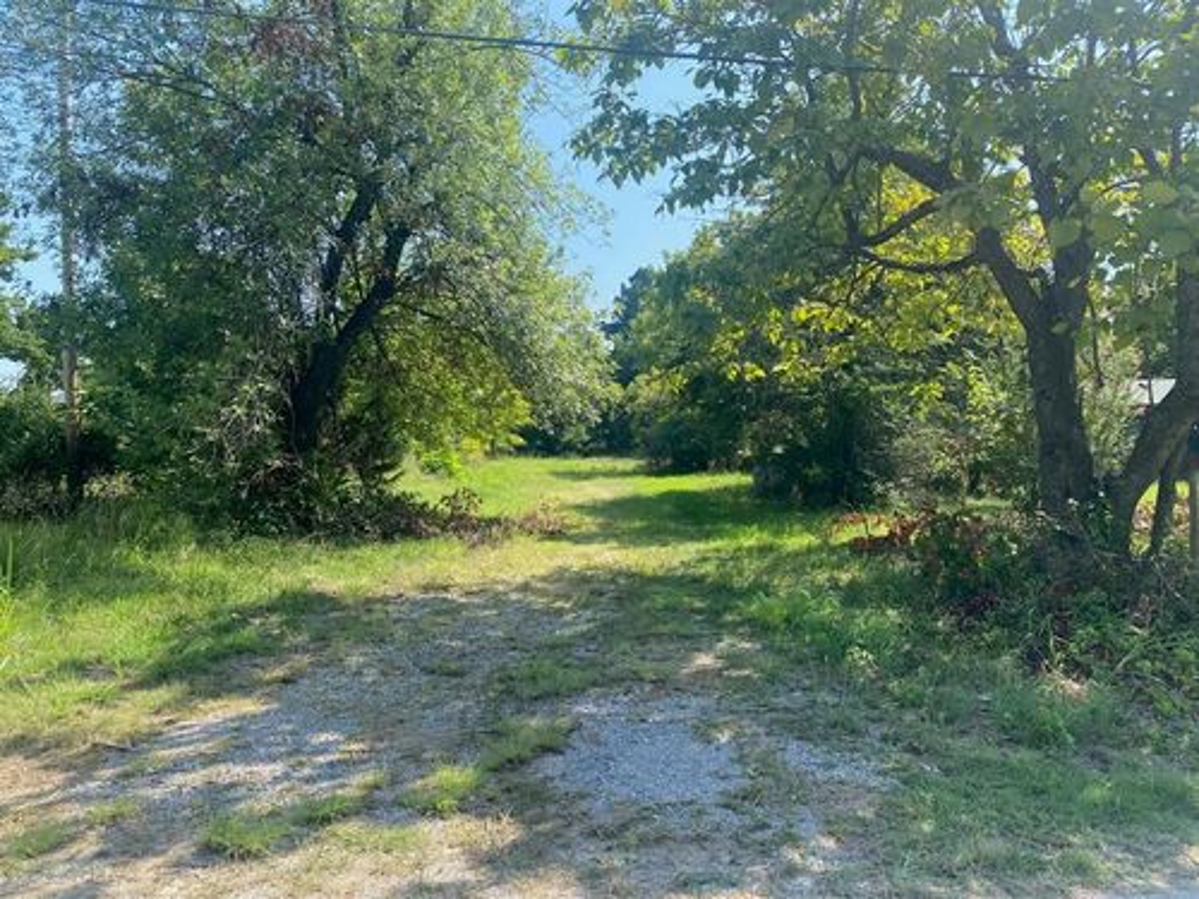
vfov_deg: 53.1
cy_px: 450
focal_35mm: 26
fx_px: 901
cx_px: 600
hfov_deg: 67.3
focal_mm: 4.25
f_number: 1.8
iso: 32
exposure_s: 1/981
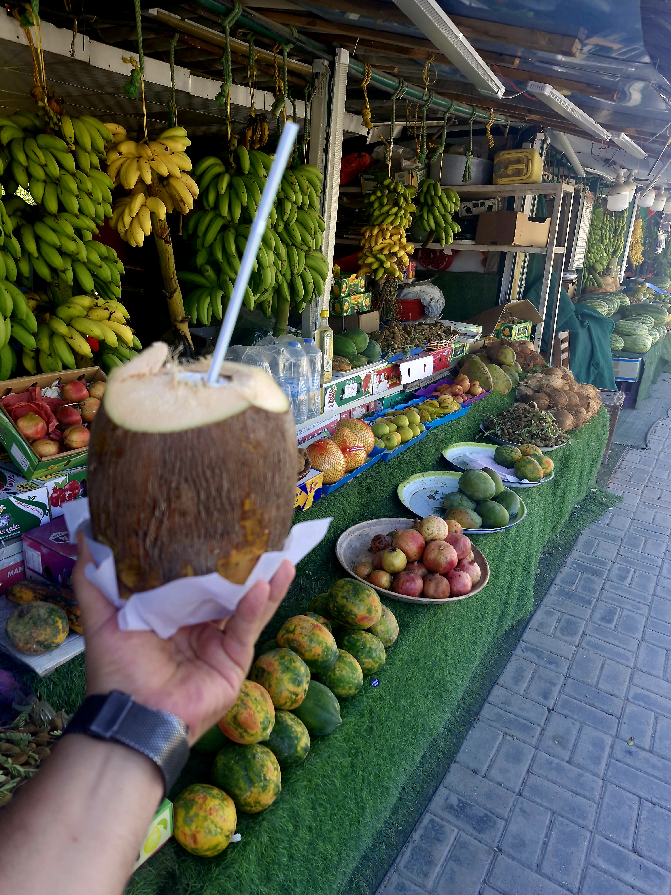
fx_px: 594
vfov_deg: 73.9
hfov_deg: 58.9
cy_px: 448
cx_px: 336
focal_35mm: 23
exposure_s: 1/175
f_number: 1.8
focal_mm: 5.54
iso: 50
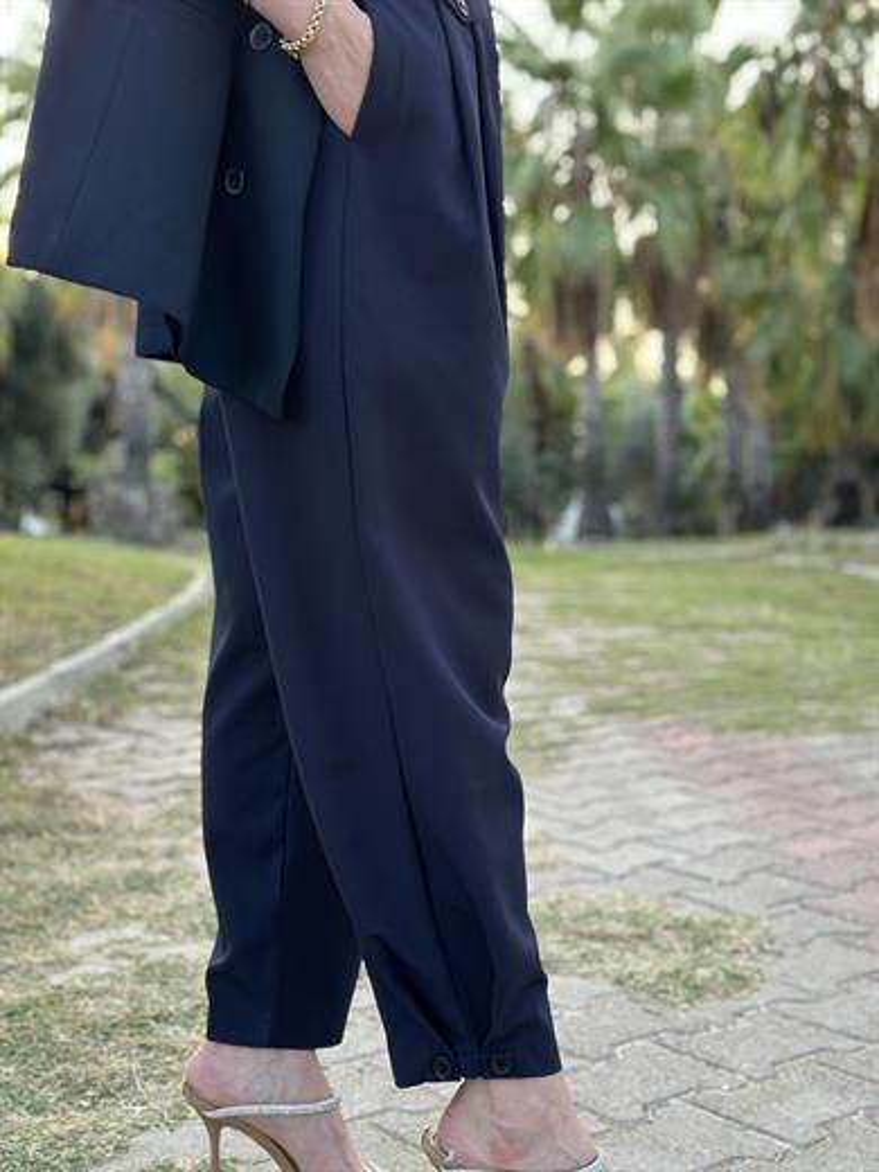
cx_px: 440
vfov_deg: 39.7
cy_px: 586
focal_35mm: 48
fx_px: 1625
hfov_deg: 30.3
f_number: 1.78
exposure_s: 1/211
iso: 80
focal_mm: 6.86
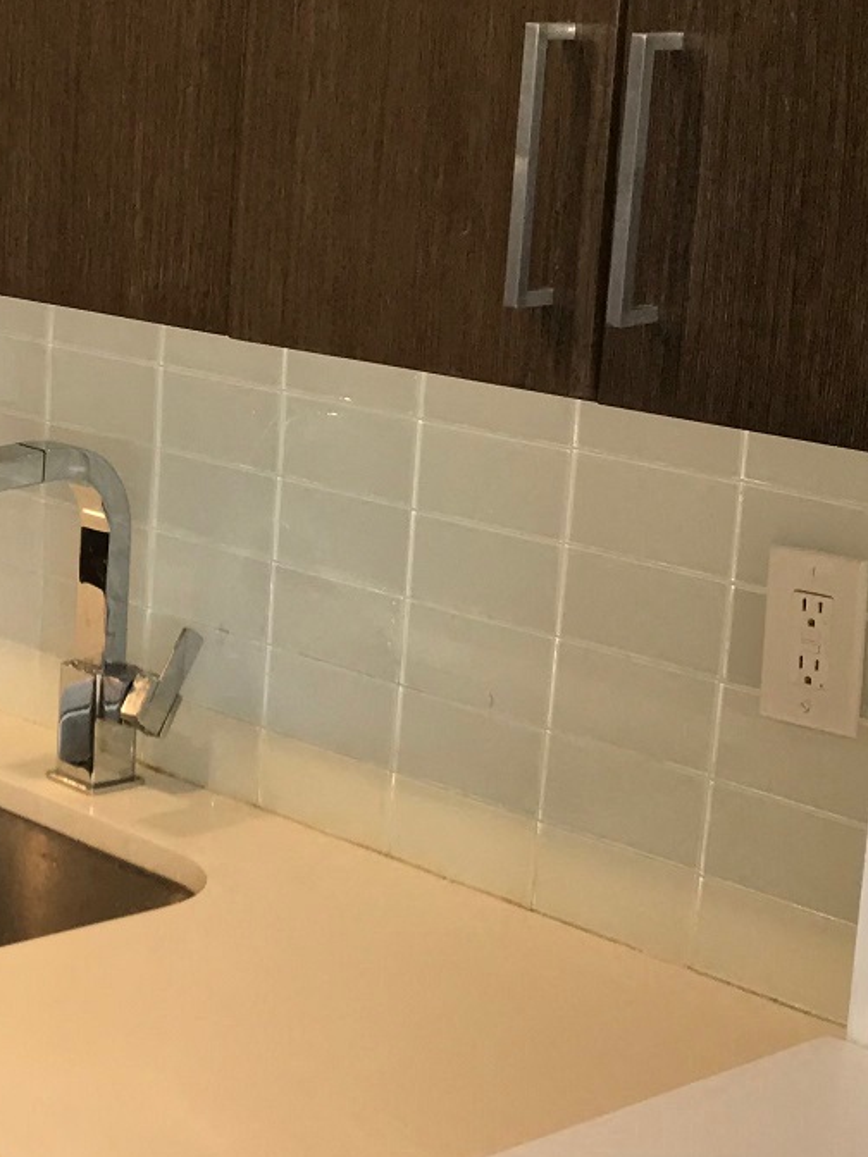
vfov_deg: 23.3
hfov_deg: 16.9
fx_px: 2808
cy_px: 532
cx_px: -143
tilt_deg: -11.6
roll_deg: -1.6
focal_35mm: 84
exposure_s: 1/30
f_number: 1.8
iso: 32
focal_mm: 3.99
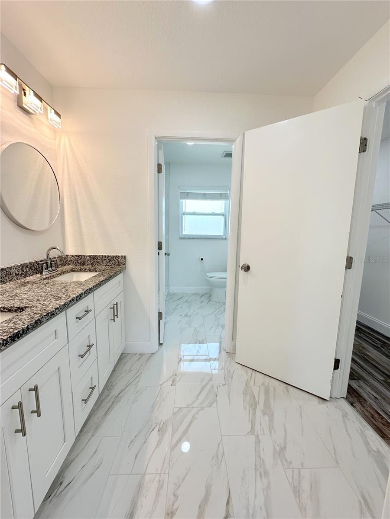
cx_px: 195
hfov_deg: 85.7
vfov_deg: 102.1
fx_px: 210
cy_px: 260
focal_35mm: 14
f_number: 2.2
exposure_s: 1/120
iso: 50
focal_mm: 2.22
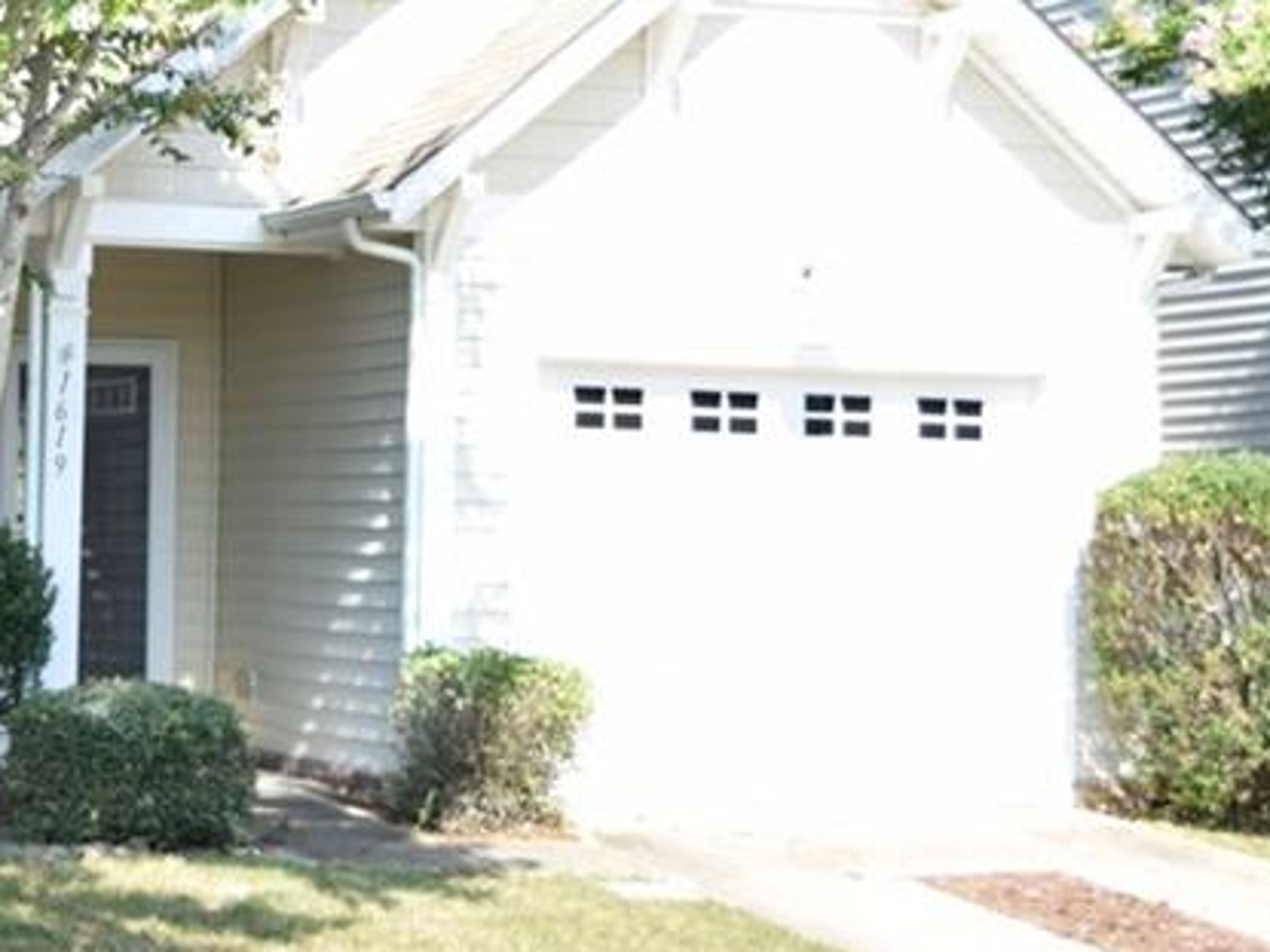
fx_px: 4438
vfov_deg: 12.1
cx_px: 214
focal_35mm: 121
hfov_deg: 16.1
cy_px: 15
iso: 100
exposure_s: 1/200
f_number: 4.5
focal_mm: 34
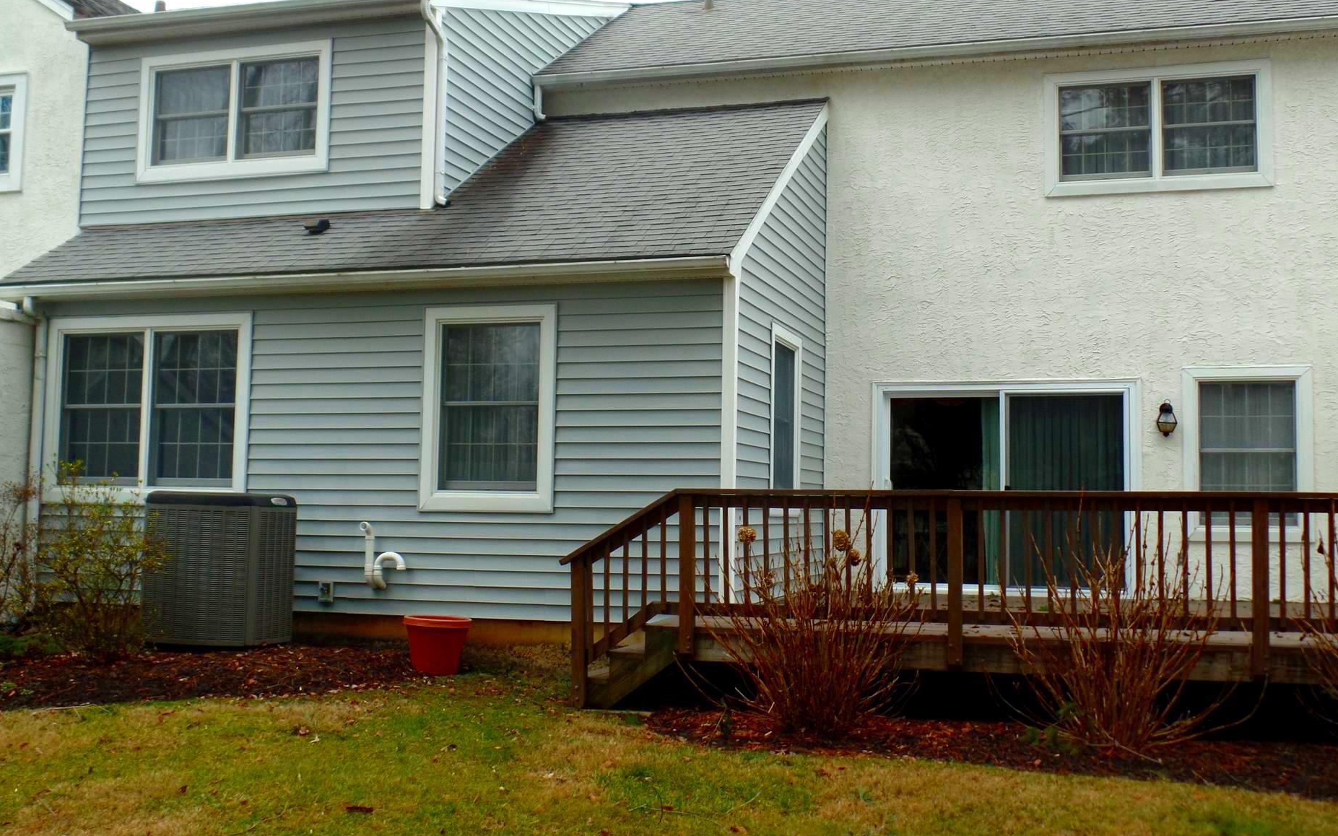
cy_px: 406
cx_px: 706
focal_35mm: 41
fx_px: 1495
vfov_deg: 31.2
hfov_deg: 48.2
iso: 80
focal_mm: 6.2
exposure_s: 1/90
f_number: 3.4
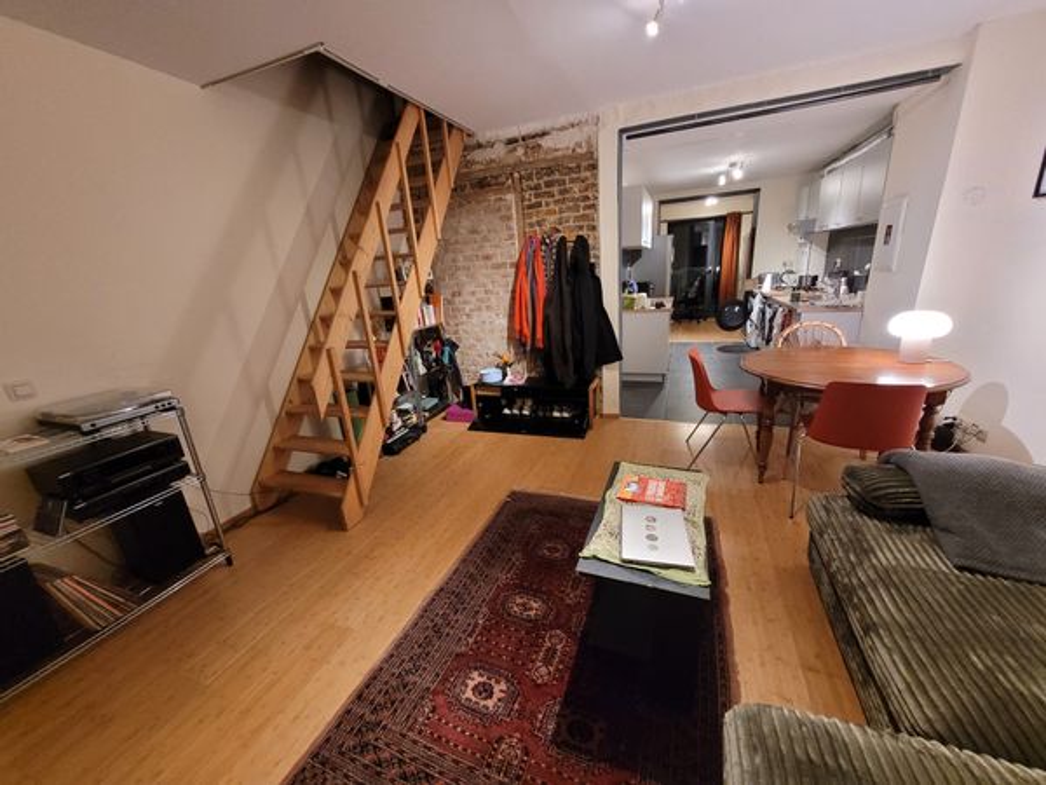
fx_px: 393
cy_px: 392
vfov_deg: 89.9
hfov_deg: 106.2
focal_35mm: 13
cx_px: 523
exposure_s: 1/33
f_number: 2.2
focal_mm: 1.74
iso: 640
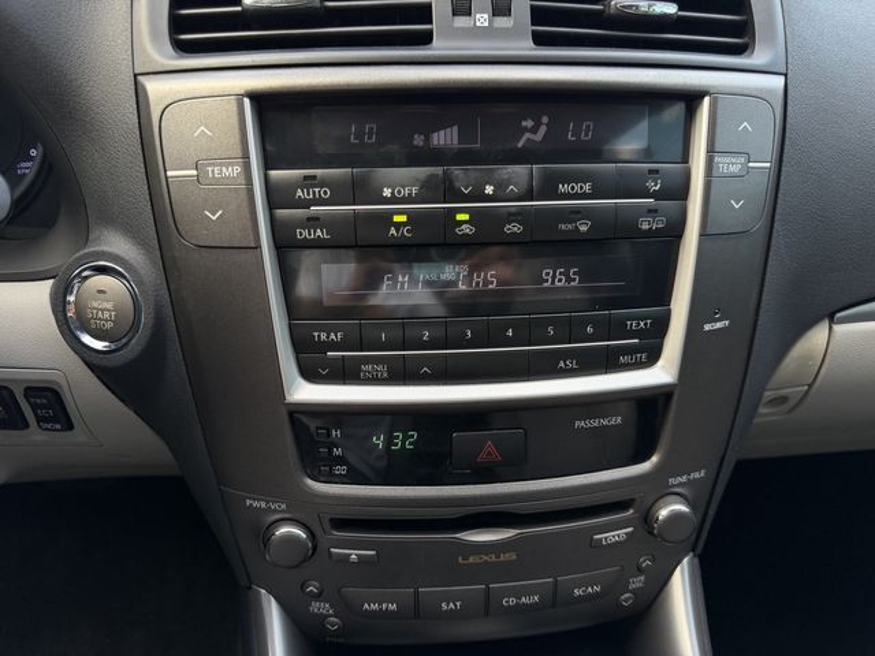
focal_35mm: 24
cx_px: 438
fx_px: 607
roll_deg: +0.2
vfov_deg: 56.8
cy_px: 328
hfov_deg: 71.6
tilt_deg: -30.9
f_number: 1.78
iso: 160
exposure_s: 1/222
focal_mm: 6.76
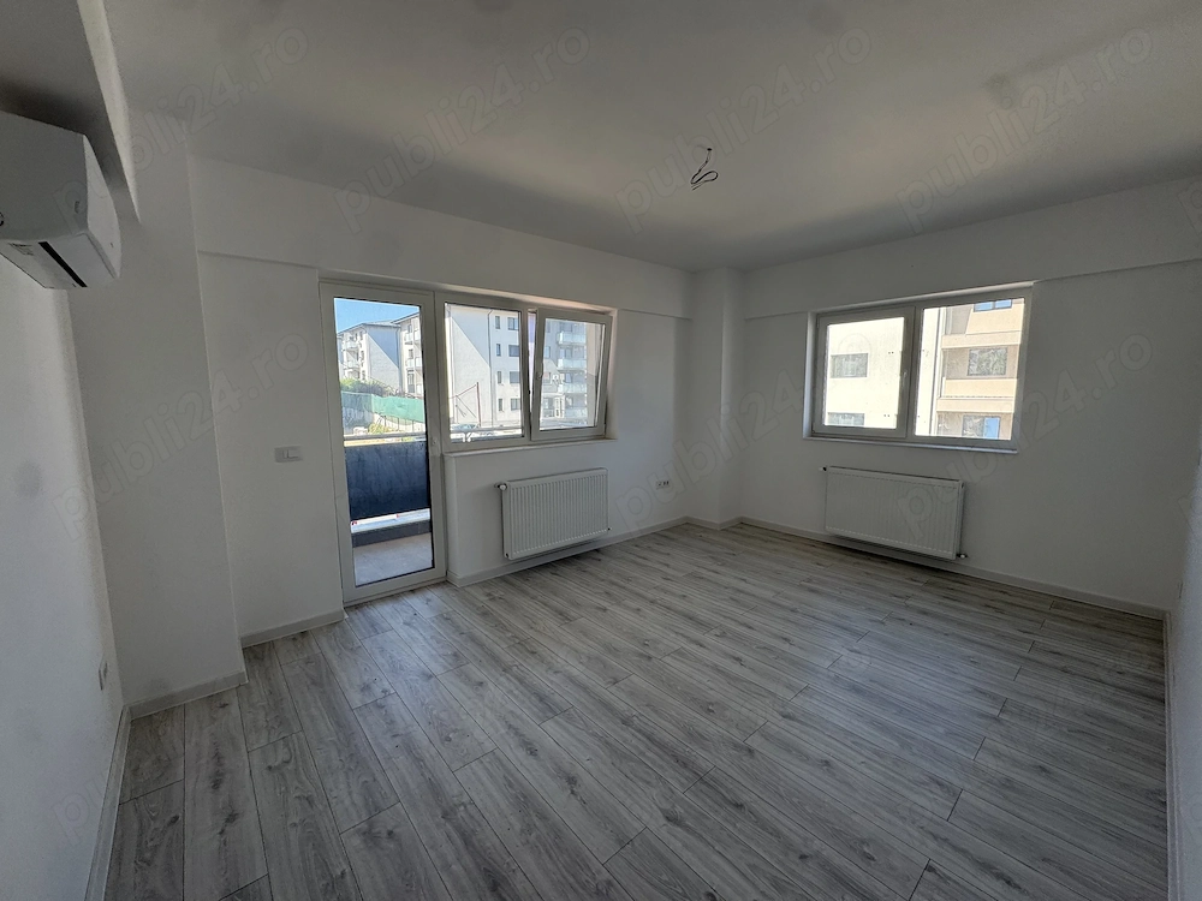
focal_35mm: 14
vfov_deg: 85.7
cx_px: 601
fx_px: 486
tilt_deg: -5.8
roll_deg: +1.4
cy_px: 450
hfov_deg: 102.1
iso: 40
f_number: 2.2
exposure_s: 1/178
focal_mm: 2.22
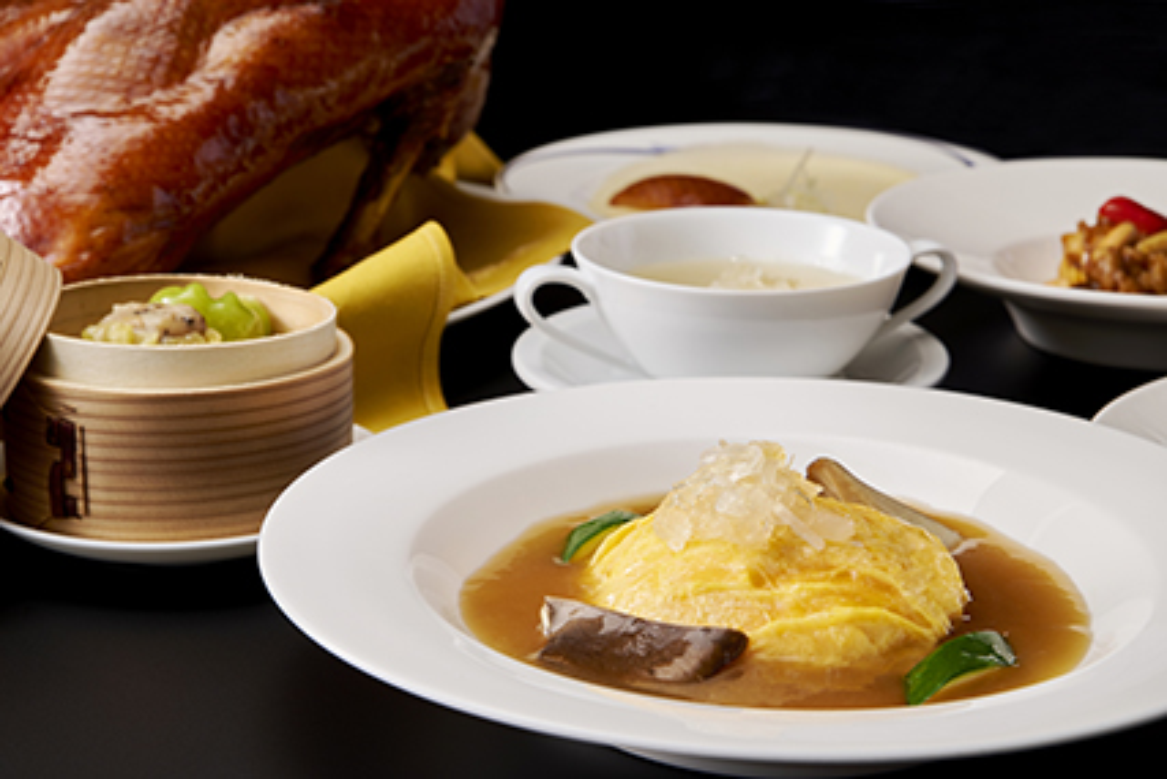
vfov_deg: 16.1
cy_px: 390
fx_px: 2756
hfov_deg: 23.9
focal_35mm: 85
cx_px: 584
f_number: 14
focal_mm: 85
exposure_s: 1/125
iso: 100
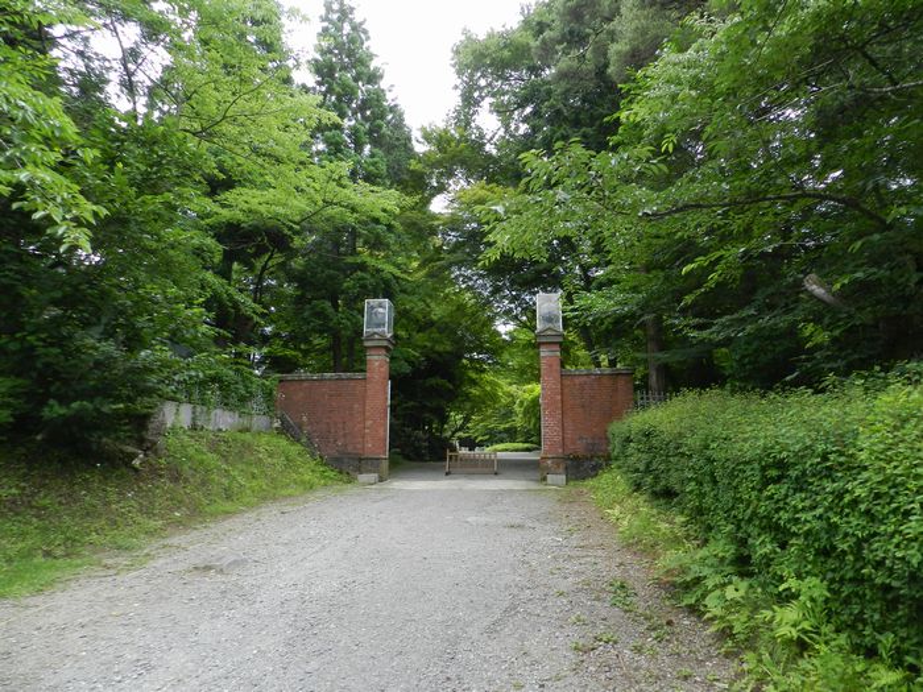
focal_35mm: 23
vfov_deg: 58.9
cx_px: 462
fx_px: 613
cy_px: 346
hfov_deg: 73.9
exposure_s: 1/400
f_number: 3.4
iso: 160
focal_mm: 4
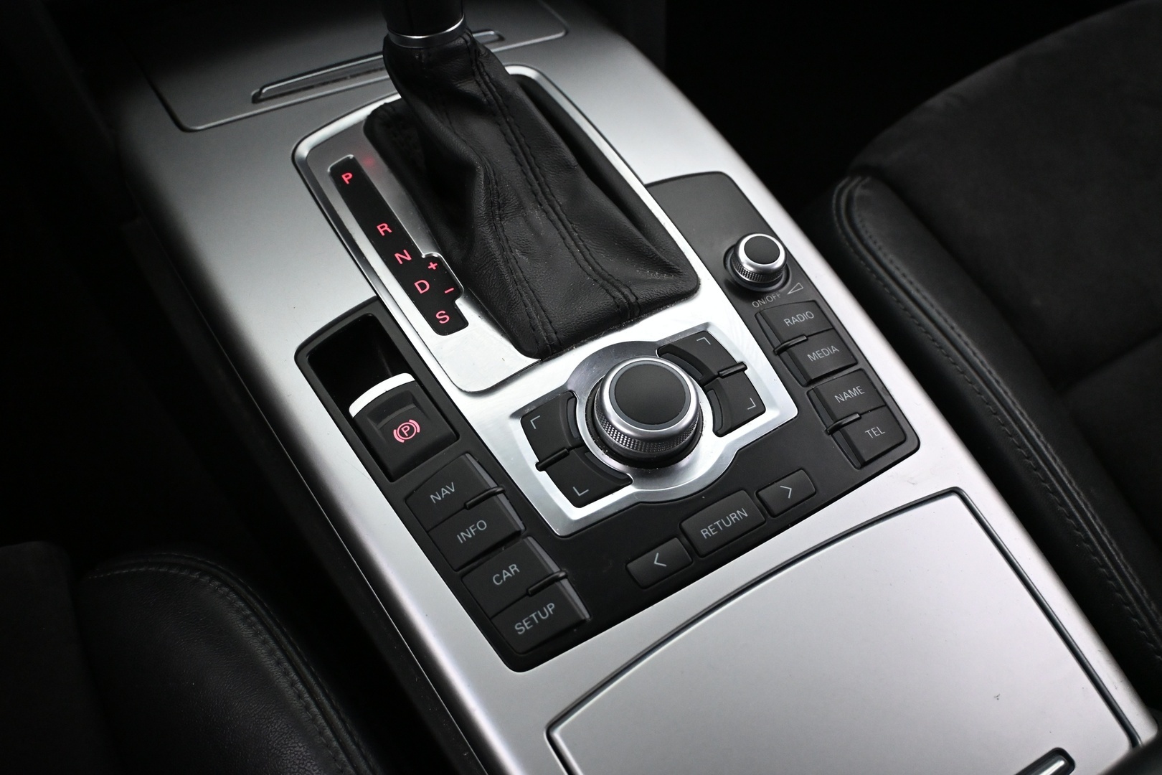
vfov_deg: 38.4
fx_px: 1113
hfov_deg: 55.1
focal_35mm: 34
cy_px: 388
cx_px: 581
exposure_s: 1/60
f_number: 4.2
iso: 4000
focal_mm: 23
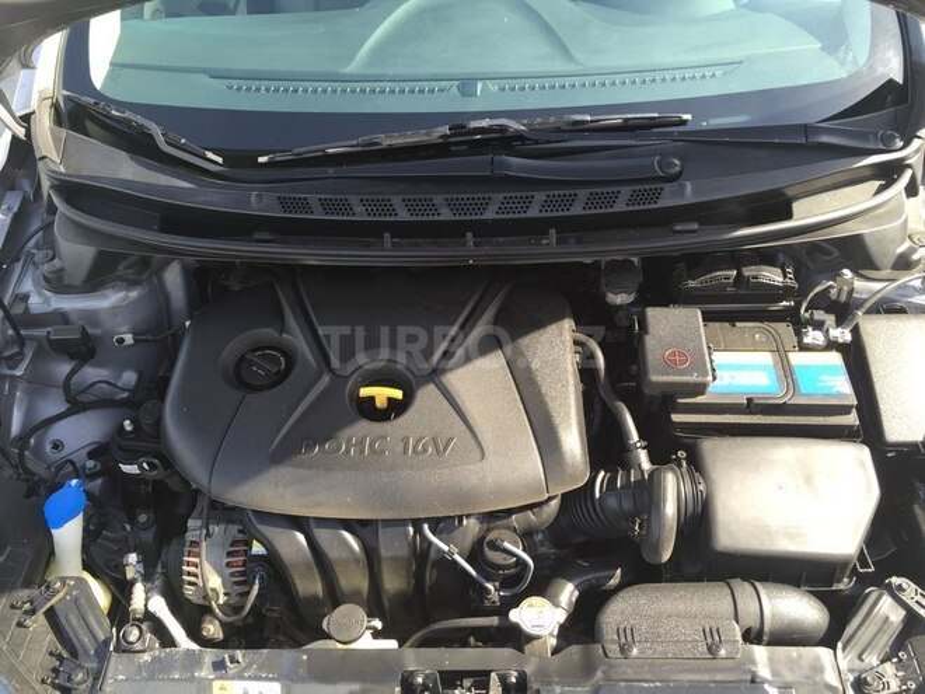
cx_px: 462
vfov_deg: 48.2
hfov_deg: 61.7
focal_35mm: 29
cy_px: 347
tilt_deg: -47.8
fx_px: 775
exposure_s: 1/160
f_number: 2.2
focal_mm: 4.15
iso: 32
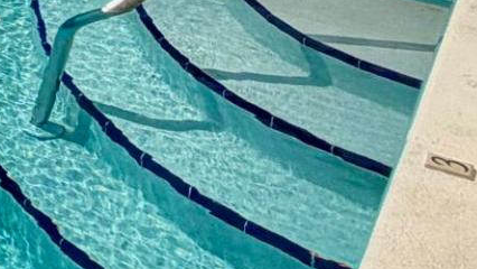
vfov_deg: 9.2
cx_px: -480
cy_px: -568
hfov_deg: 16.1
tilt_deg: +1.5
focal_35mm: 103
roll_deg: +0.8
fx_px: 1303
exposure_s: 1/3125
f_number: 2.2
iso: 20
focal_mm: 2.22
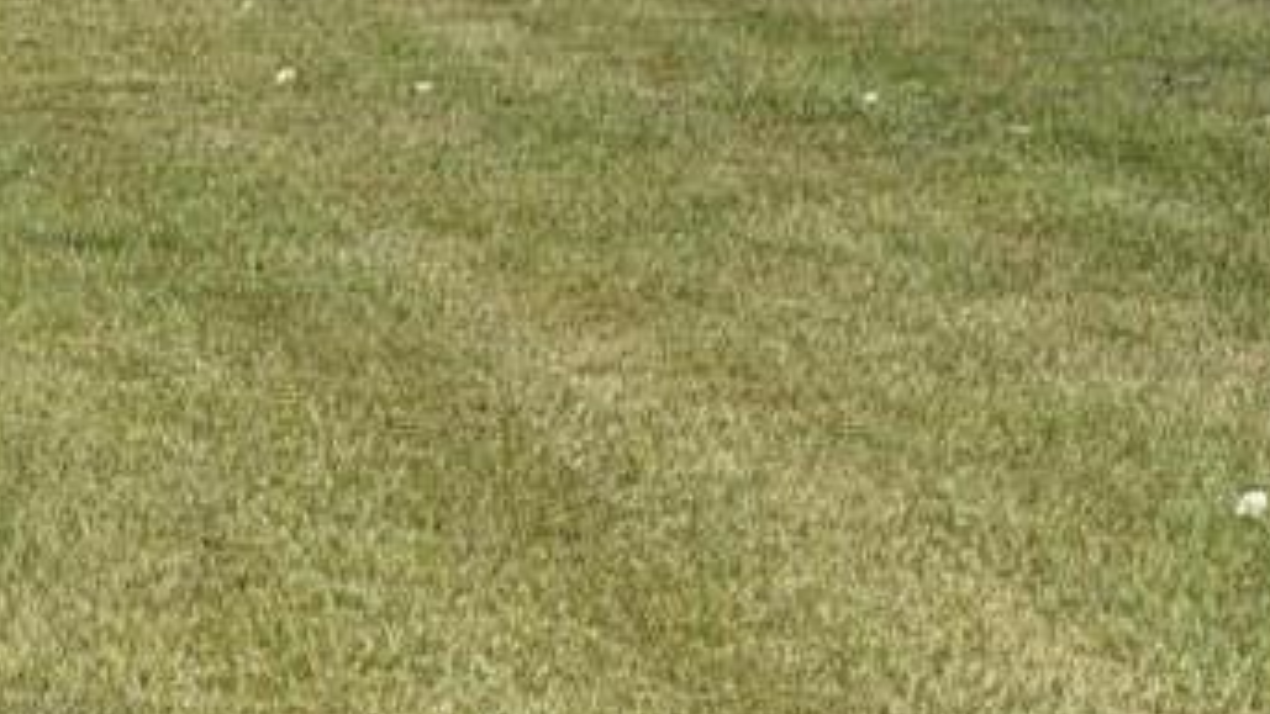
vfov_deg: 4.0
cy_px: 263
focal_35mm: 305
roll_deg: -0.9
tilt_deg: -1.4
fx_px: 10272
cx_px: -104
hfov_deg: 7.0
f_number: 1.78
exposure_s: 1/3096
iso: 64
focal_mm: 6.76
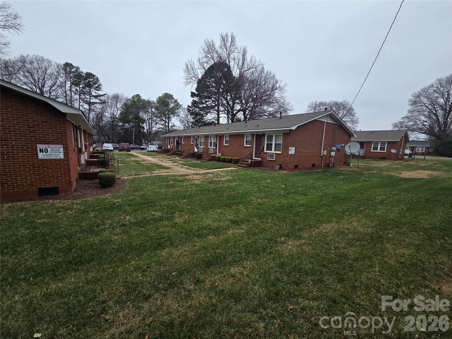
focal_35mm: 13
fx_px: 170
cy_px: 170
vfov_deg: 89.9
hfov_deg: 106.2
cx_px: 226
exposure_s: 1/355
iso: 50
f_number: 2.2
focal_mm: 2.2
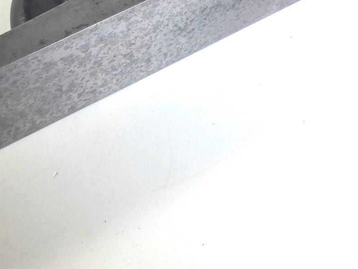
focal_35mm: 76
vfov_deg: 19.1
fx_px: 786
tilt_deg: -55.5
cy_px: 43
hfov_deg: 25.5
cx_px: 123
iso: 25
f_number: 2.4
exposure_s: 1/109
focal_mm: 3.3
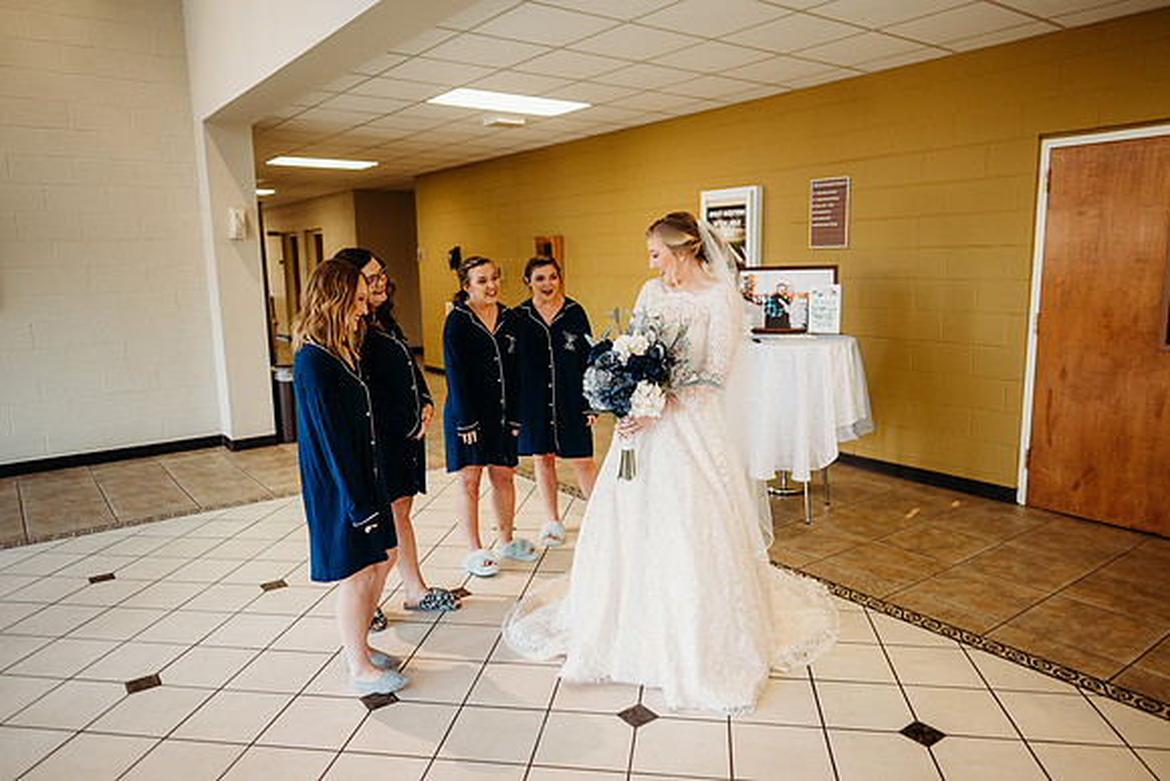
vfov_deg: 53.2
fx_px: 780
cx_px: 585
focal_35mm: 24
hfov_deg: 73.7
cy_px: 390
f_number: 1.8
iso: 400
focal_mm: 24
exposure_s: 1/160
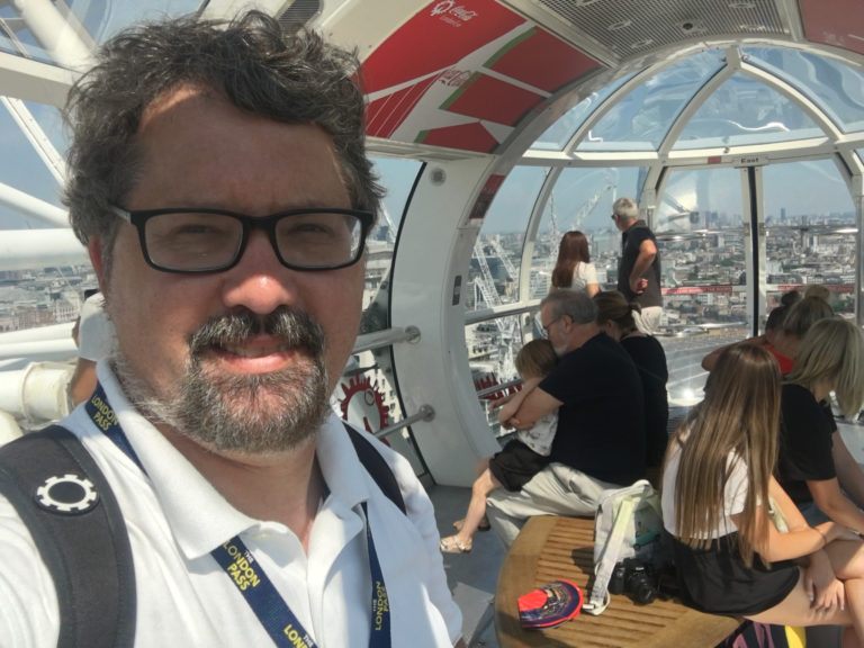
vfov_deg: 45.4
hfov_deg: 58.4
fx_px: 774
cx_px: 432
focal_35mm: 31
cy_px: 324
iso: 32
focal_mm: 2.65
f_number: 2.2
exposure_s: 1/1094
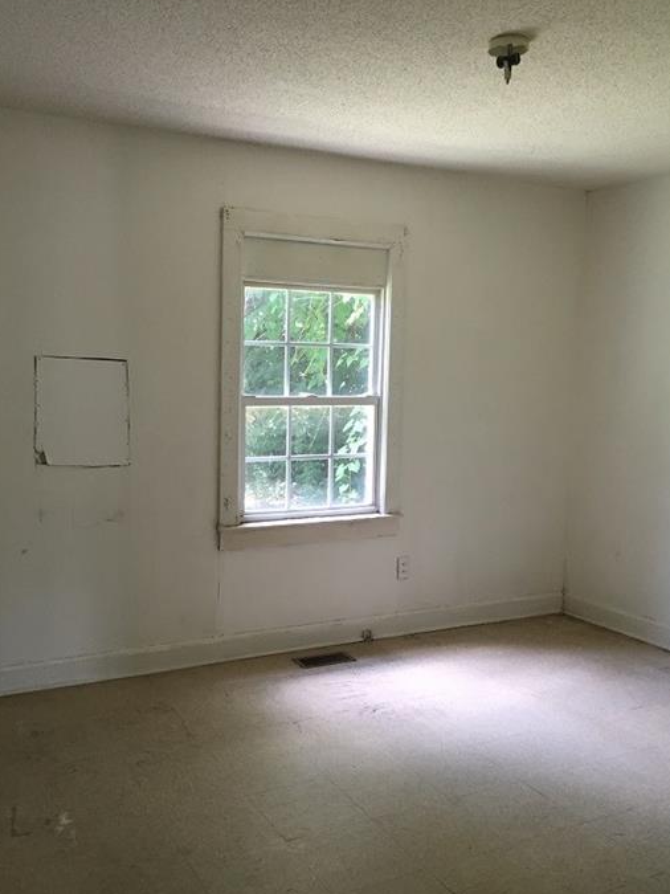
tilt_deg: -8.6
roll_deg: -0.5
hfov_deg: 42.9
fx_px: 852
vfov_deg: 55.3
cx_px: 309
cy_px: 487
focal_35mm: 33
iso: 50
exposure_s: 1/30
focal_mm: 4.15
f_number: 2.2
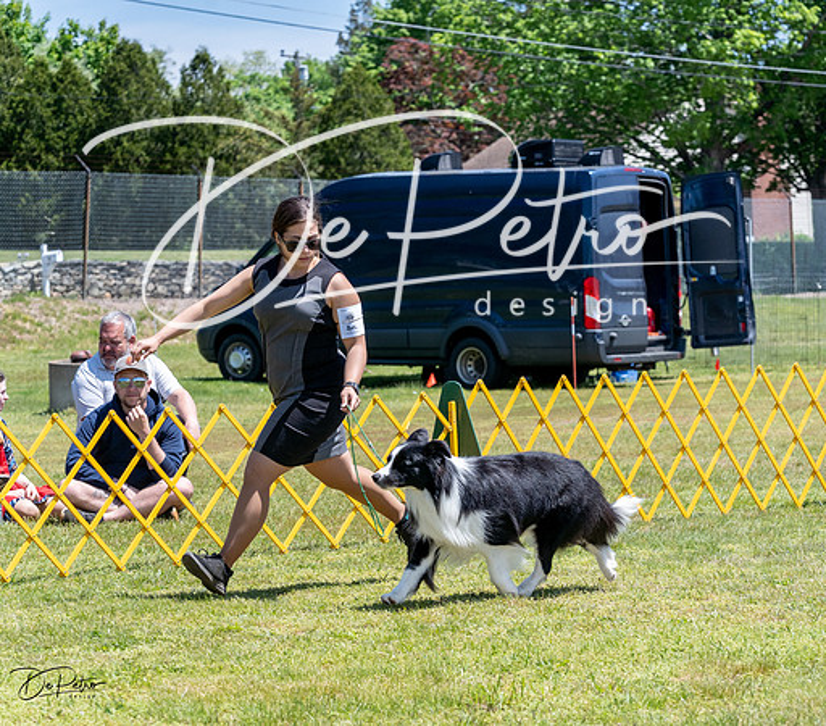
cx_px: 544
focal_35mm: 127
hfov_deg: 14.5
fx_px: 3234
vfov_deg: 12.8
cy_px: 363
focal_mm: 107
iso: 800
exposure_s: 1/1600
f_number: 7.1
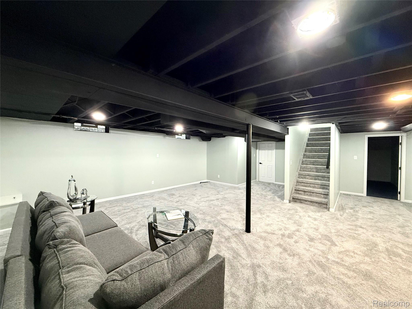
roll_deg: -0.7
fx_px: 167
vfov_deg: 85.7
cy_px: 154
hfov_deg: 102.1
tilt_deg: -0.8
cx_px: 206
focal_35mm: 14
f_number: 2.2
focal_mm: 2.22
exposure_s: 1/60
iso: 500
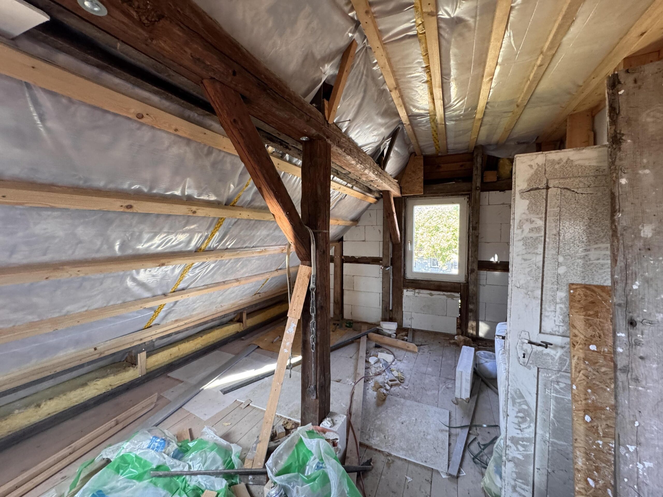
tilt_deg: -1.0
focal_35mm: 14
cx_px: 332
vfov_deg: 85.7
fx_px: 268
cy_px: 248
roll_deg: -0.9
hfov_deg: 102.1
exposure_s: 1/99
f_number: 2.2
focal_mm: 2.22
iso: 320
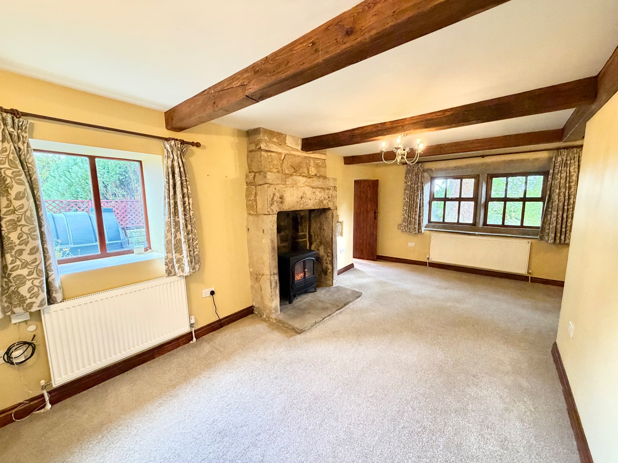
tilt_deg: -7.5
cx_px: 309
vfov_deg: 85.7
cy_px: 232
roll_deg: +0.8
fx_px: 250
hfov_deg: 102.1
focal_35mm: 14
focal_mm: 2.22
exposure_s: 1/50
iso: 320
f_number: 2.2
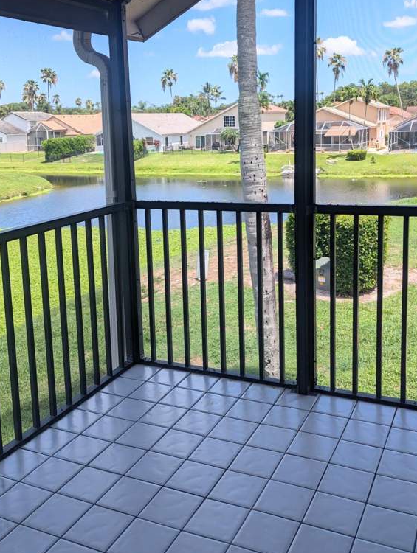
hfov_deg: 41.9
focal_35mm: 34
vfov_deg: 53.4
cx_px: 214
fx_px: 545
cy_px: 211
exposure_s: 1/898
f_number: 1.85
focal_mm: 6.81
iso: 46
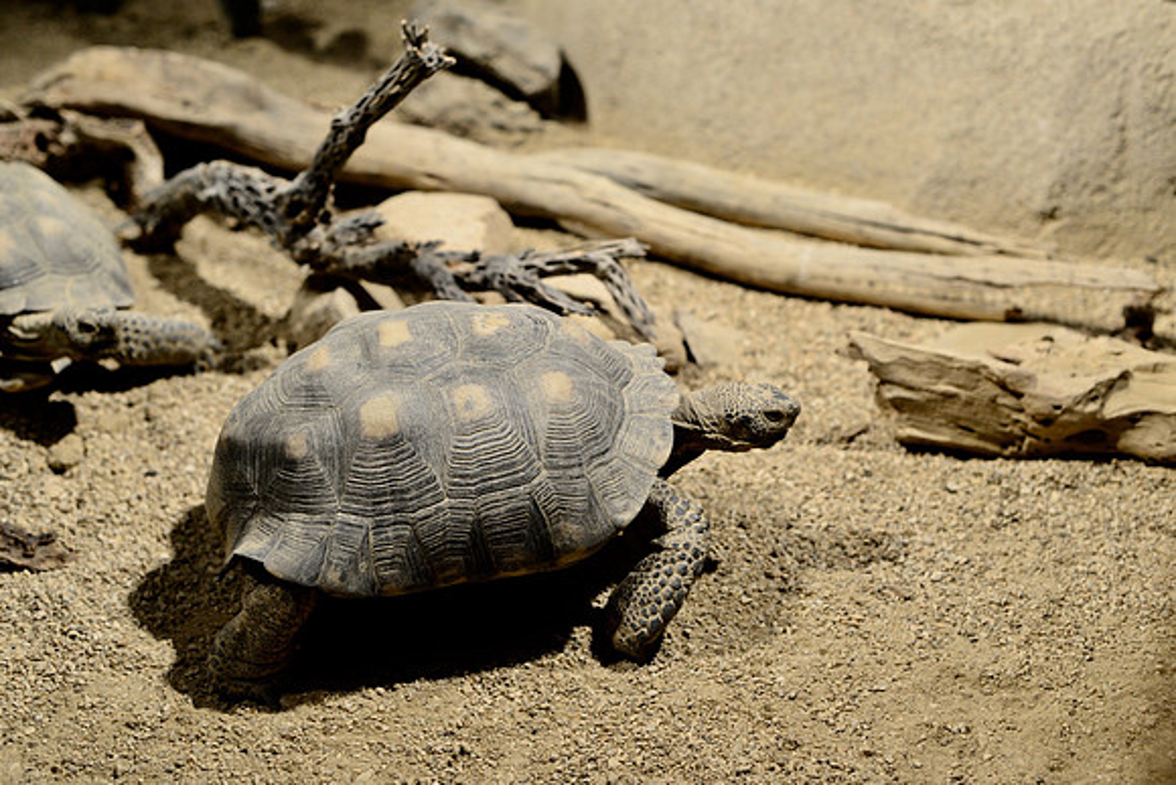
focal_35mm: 50
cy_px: 392
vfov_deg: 27.0
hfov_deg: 39.6
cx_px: 588
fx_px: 1634
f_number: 4
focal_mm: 50
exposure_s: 1/100
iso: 1600
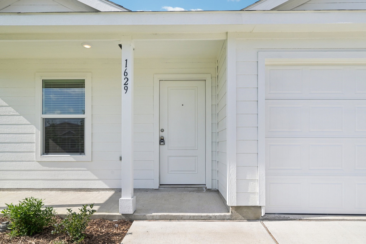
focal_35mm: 20
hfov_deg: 82.6
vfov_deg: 60.7
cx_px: 183
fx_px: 208
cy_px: 122
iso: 400
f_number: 8
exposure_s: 1/1600
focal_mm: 20.5
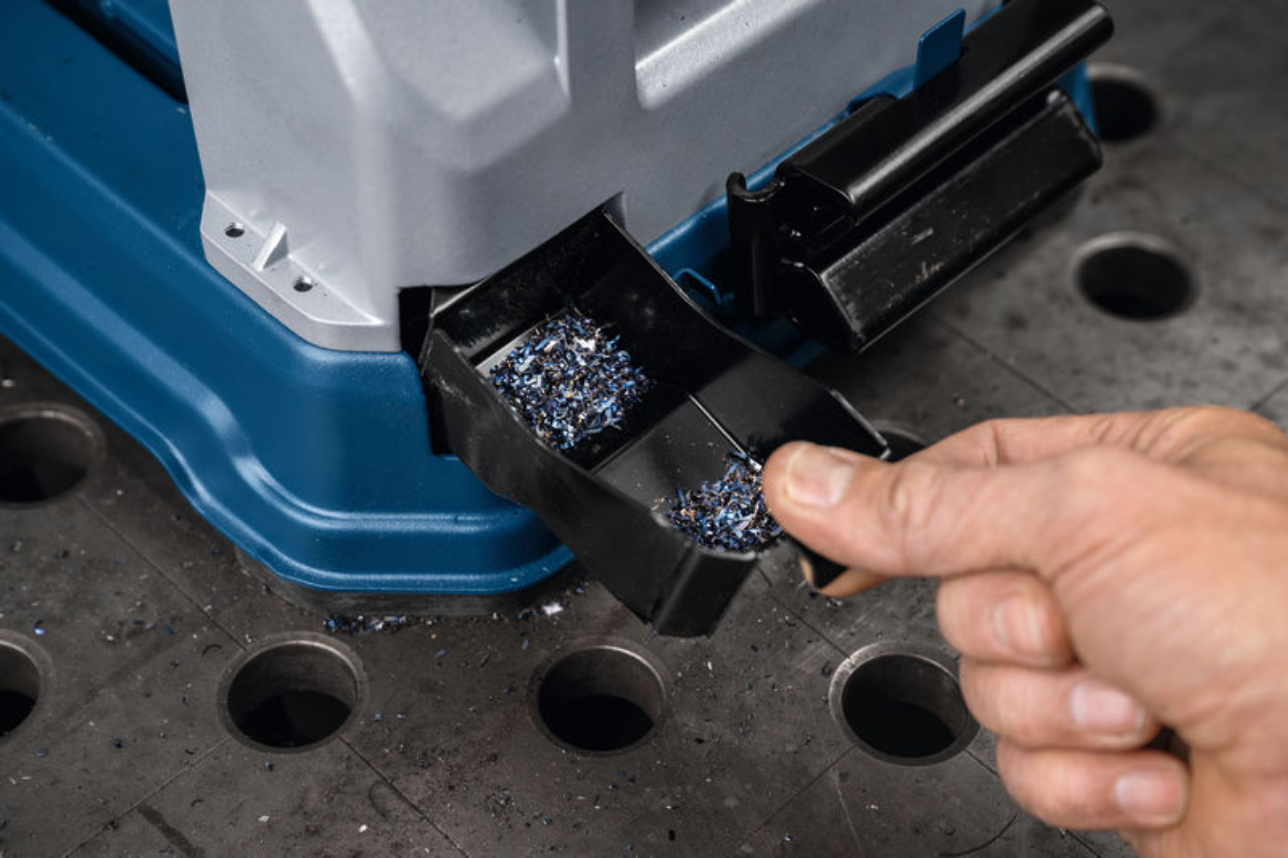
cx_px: 644
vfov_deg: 19.4
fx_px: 2504
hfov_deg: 28.8
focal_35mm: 70
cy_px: 429
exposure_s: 1/100
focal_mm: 70
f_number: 6.3
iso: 640
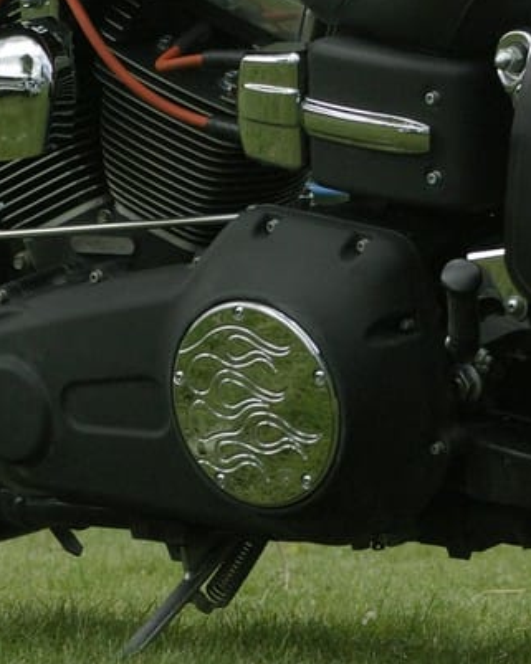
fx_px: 4936
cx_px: 142
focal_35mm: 251
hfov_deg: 6.2
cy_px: 184
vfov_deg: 7.7
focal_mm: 70
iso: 800
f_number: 5
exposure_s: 1/2000
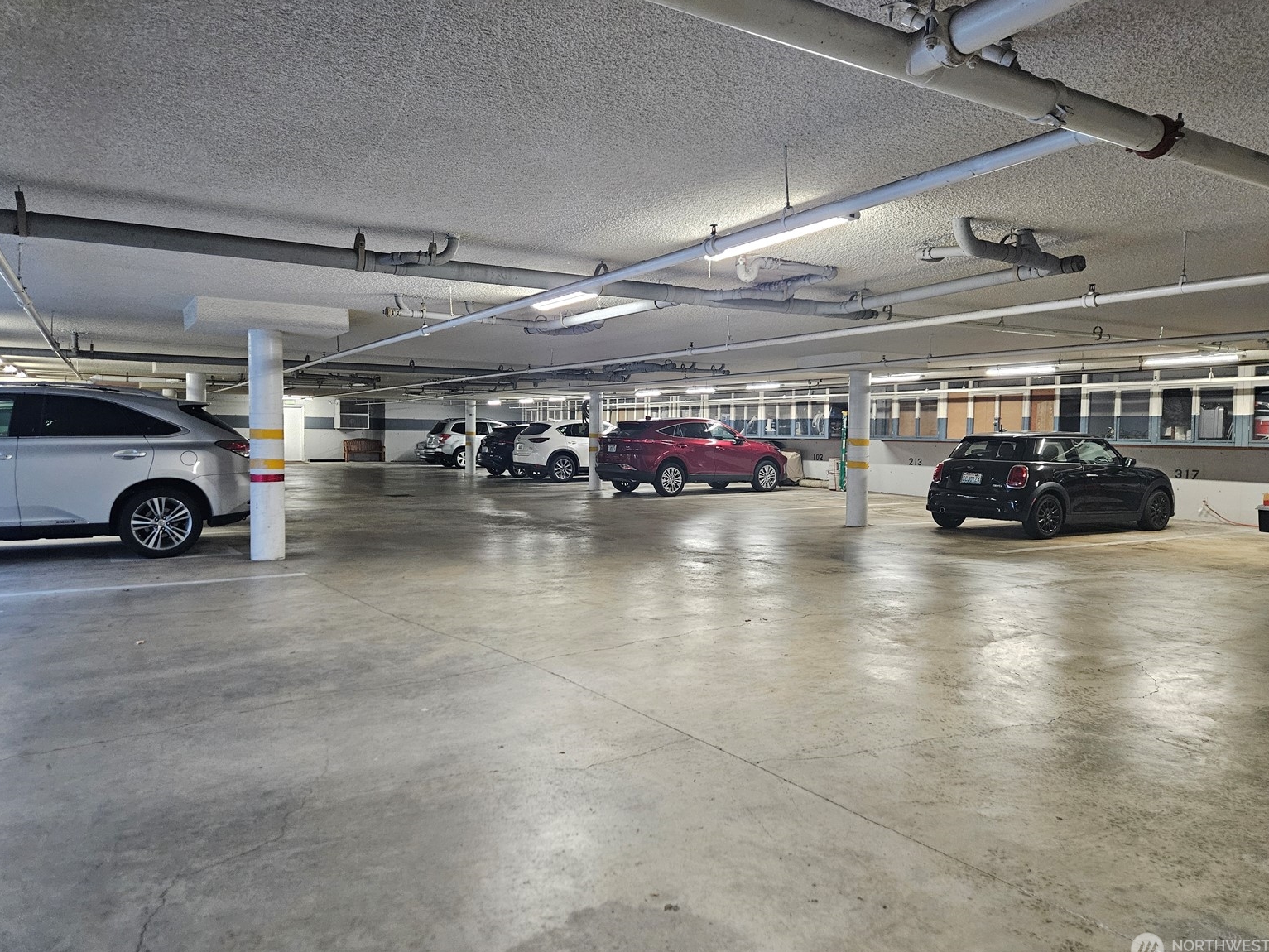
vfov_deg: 56.8
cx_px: 632
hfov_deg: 71.6
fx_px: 880
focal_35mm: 24
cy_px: 492
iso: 1000
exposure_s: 1/120
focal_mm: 5.4
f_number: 1.8
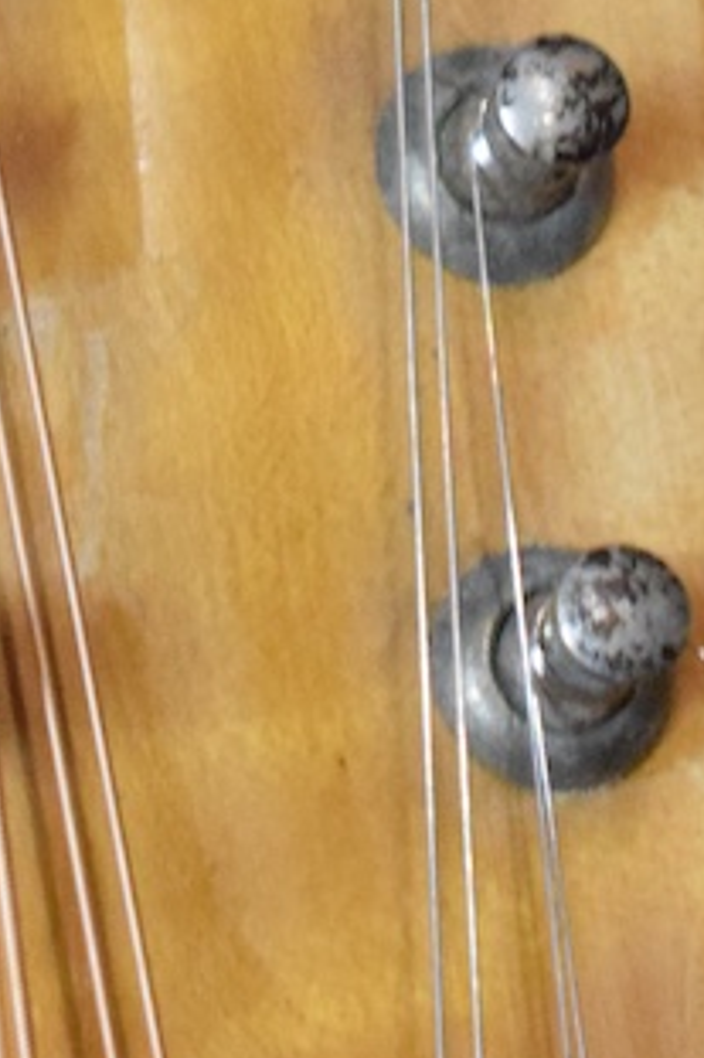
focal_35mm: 304
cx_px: 129
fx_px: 8927
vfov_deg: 6.7
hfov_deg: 4.5
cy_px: -150
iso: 4000
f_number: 5
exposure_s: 1/60
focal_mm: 42
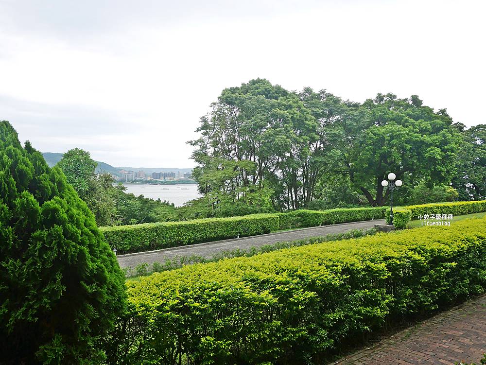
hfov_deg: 63.4
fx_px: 393
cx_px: 243
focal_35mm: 28
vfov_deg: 49.8
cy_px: 182
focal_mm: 14
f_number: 3.2
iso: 200
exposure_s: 1/800
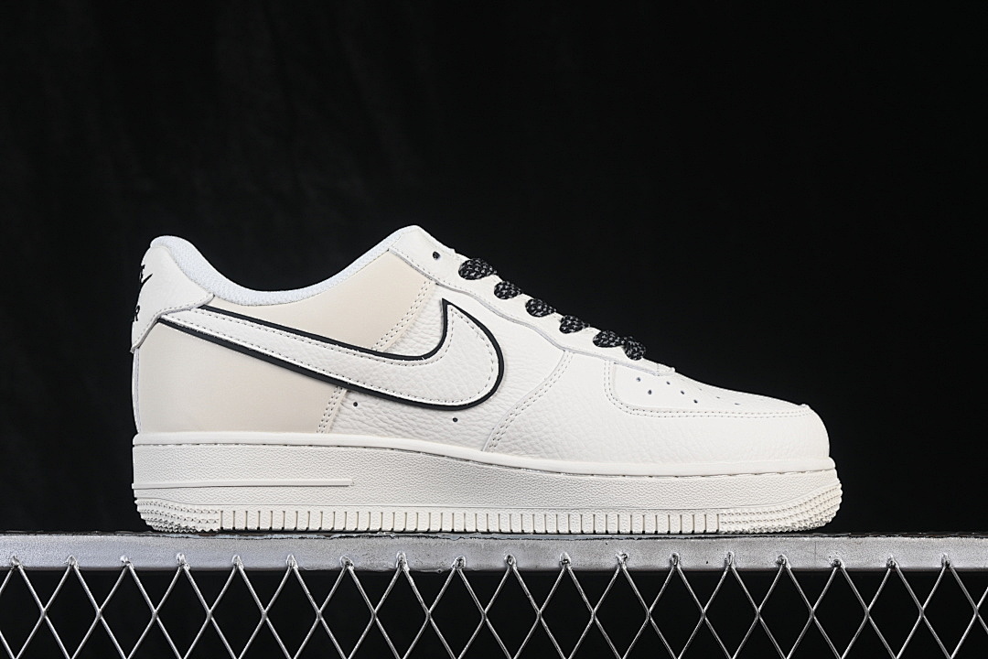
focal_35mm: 75
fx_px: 2058
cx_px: 494
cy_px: 330
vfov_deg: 18.2
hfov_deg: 27.0
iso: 160
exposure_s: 1/80
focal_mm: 50
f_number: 8
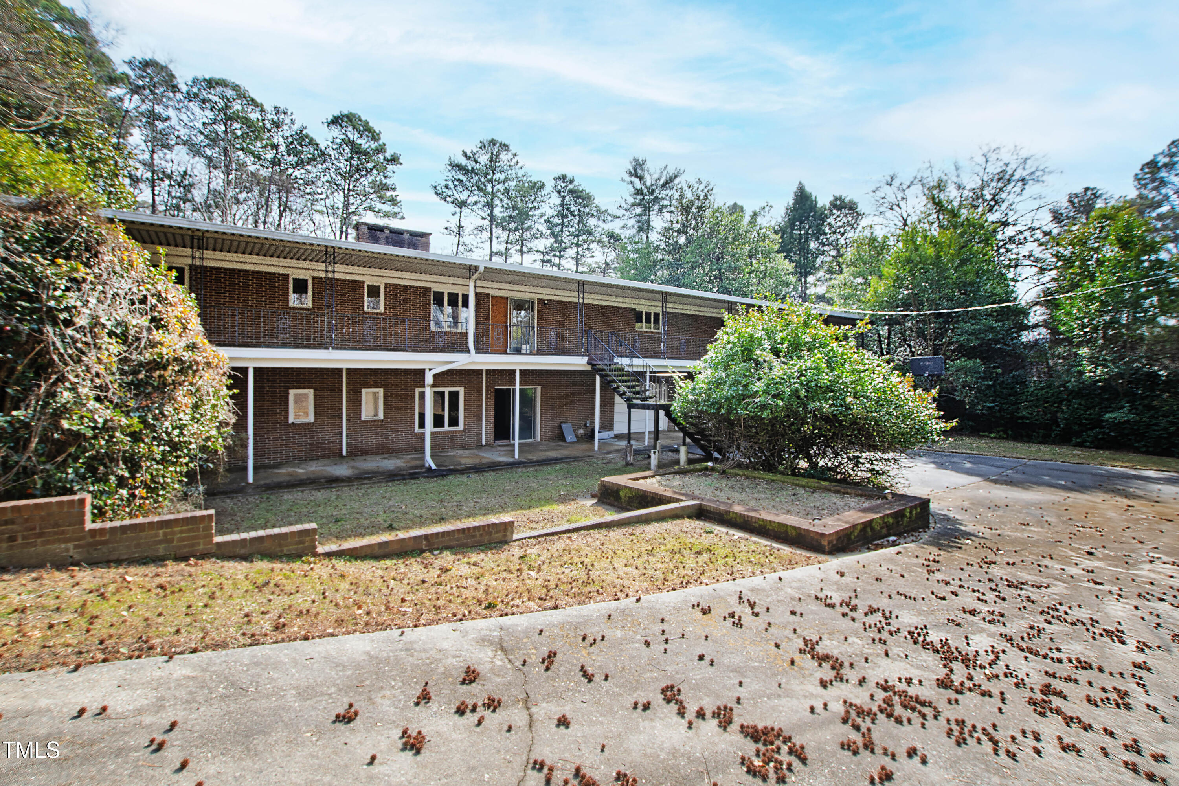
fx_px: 491
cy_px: 393
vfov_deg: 77.3
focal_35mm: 15
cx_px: 590
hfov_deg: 100.4
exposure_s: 1/40
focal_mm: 10
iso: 100
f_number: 8
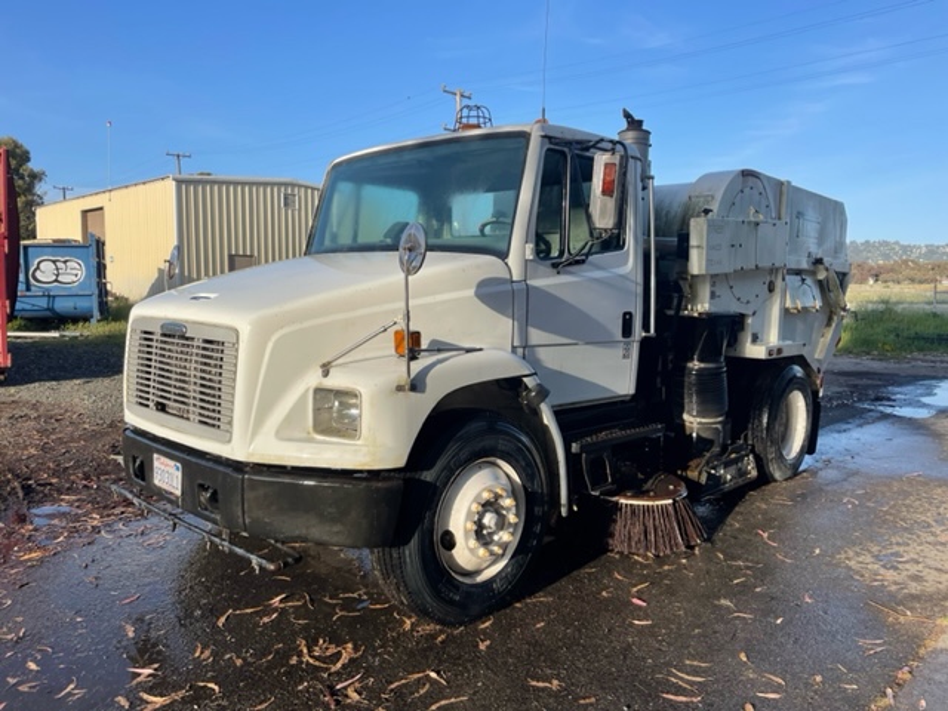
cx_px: 474
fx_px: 712
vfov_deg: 53.1
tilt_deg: -5.6
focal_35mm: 26
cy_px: 356
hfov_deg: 67.3
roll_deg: -0.3
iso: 32
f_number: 1.6
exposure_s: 1/2257
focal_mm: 4.2
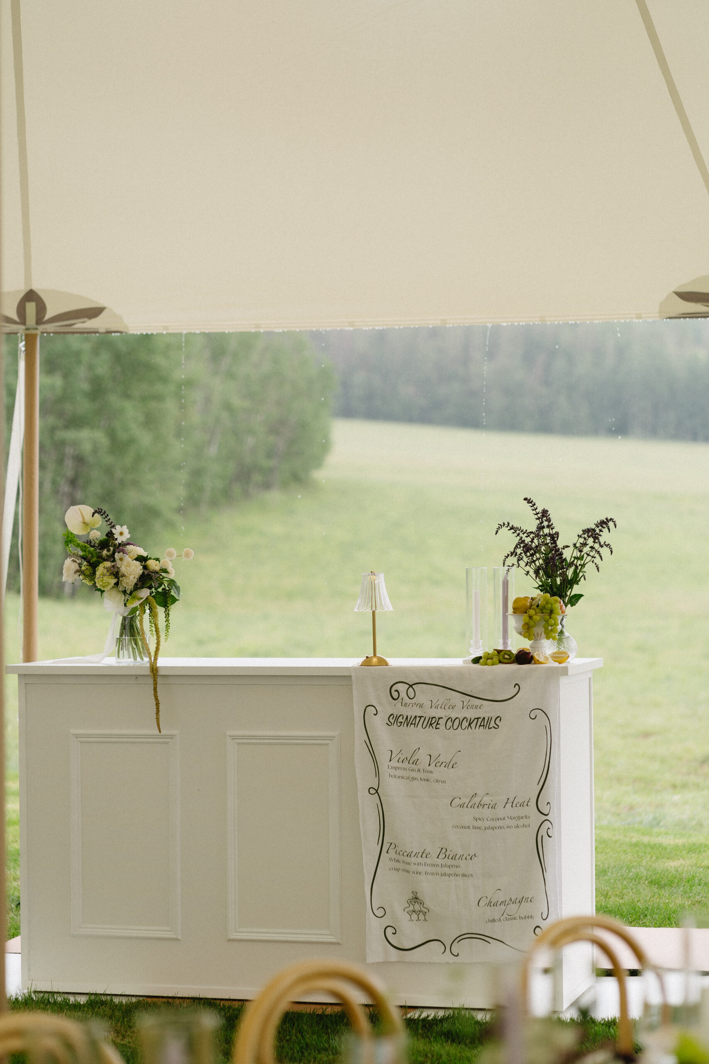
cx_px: 354
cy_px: 532
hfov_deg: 16.1
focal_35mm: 85
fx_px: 2511
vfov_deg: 23.9
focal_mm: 85
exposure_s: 1/500
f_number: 2.8
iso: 100
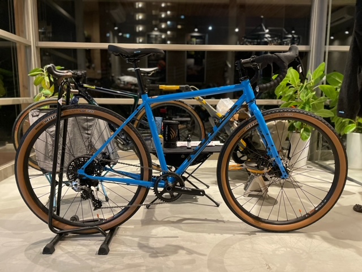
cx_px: 181
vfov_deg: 53.1
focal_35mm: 26
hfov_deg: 67.3
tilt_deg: -7.9
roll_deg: -0.2
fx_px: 272
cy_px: 136
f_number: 1.6
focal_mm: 4.2
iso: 500
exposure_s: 1/60
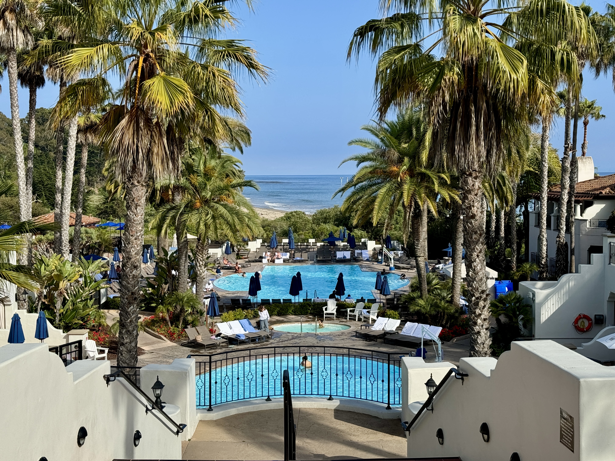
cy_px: 230
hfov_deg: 39.7
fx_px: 853
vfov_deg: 30.3
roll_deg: +0.1
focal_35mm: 48
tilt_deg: -5.4
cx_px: 308
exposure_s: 1/4049
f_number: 1.78
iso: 64
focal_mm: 6.76
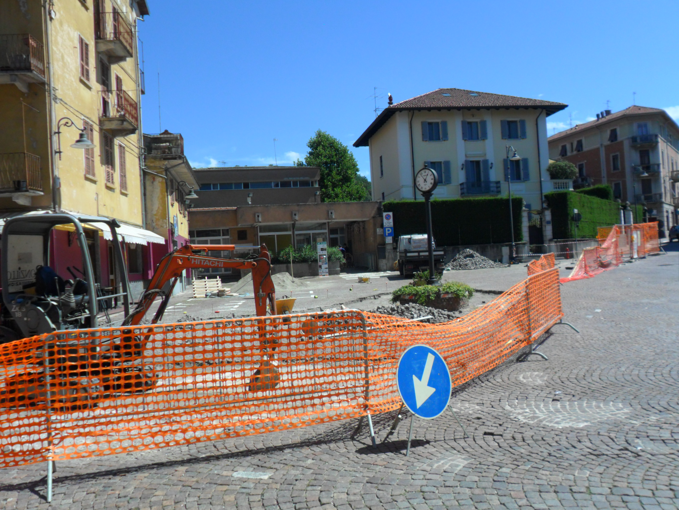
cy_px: 255
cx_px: 340
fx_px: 628
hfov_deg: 56.8
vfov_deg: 44.2
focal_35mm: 32
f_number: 9.4
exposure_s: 1/250
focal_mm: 5.7
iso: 80
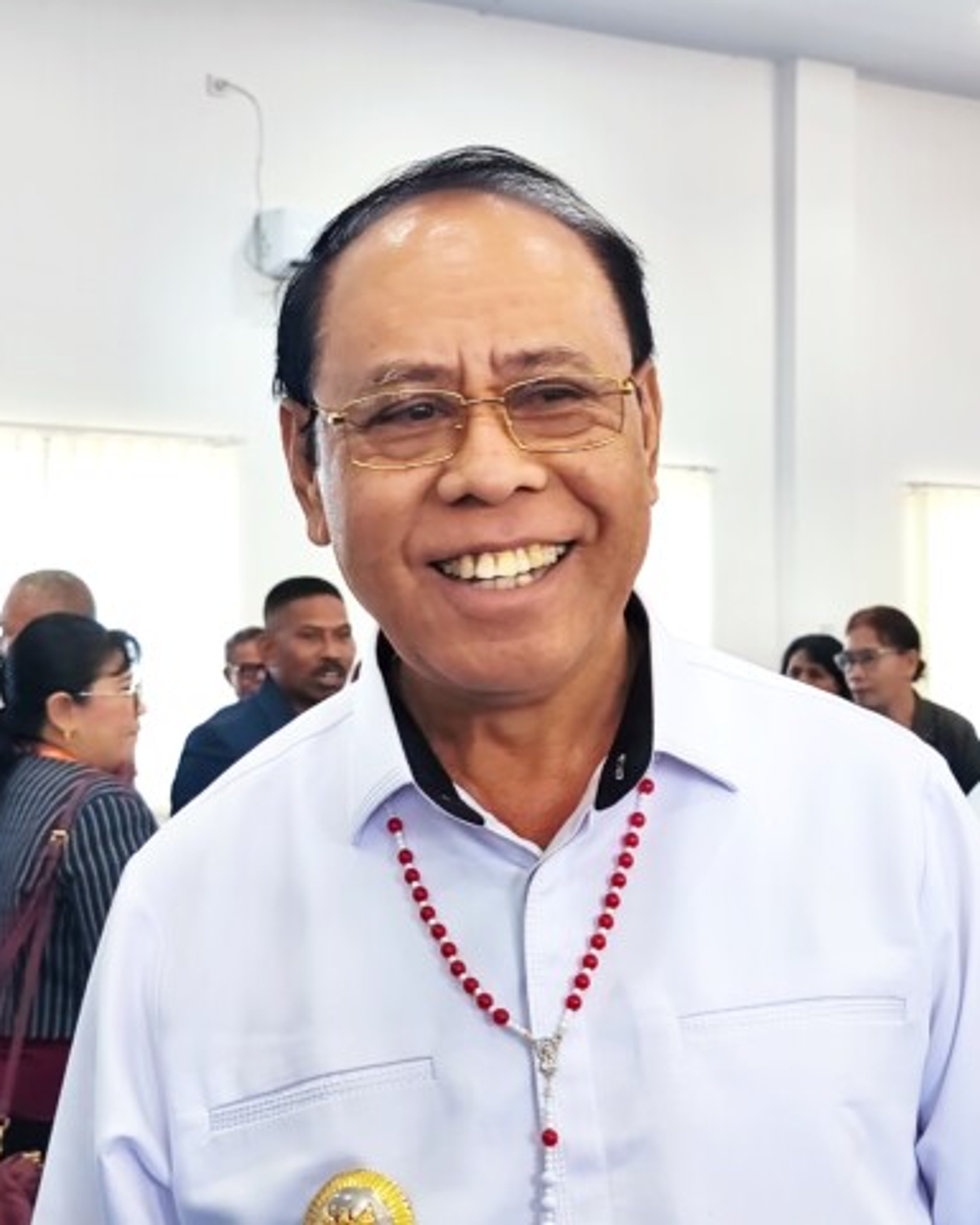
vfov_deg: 32.5
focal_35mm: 58
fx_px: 2102
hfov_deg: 26.2
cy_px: 611
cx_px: 476
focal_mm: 6.18
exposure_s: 1/99.9
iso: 250
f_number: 1.65
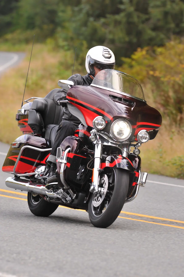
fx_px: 2302
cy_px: 138
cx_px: 92
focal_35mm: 300
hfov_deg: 4.6
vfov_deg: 6.9
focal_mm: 300
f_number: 8
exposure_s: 1/500
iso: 800
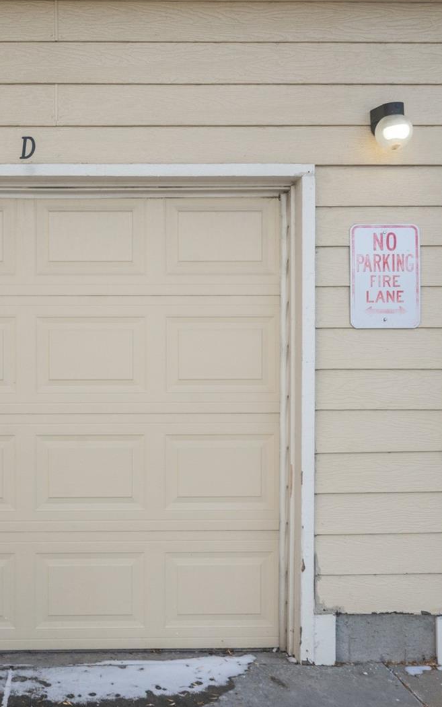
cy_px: 350
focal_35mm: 45
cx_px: 53
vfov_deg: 44.4
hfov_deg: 27.7
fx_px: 867
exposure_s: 1/160
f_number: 8
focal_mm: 29
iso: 400
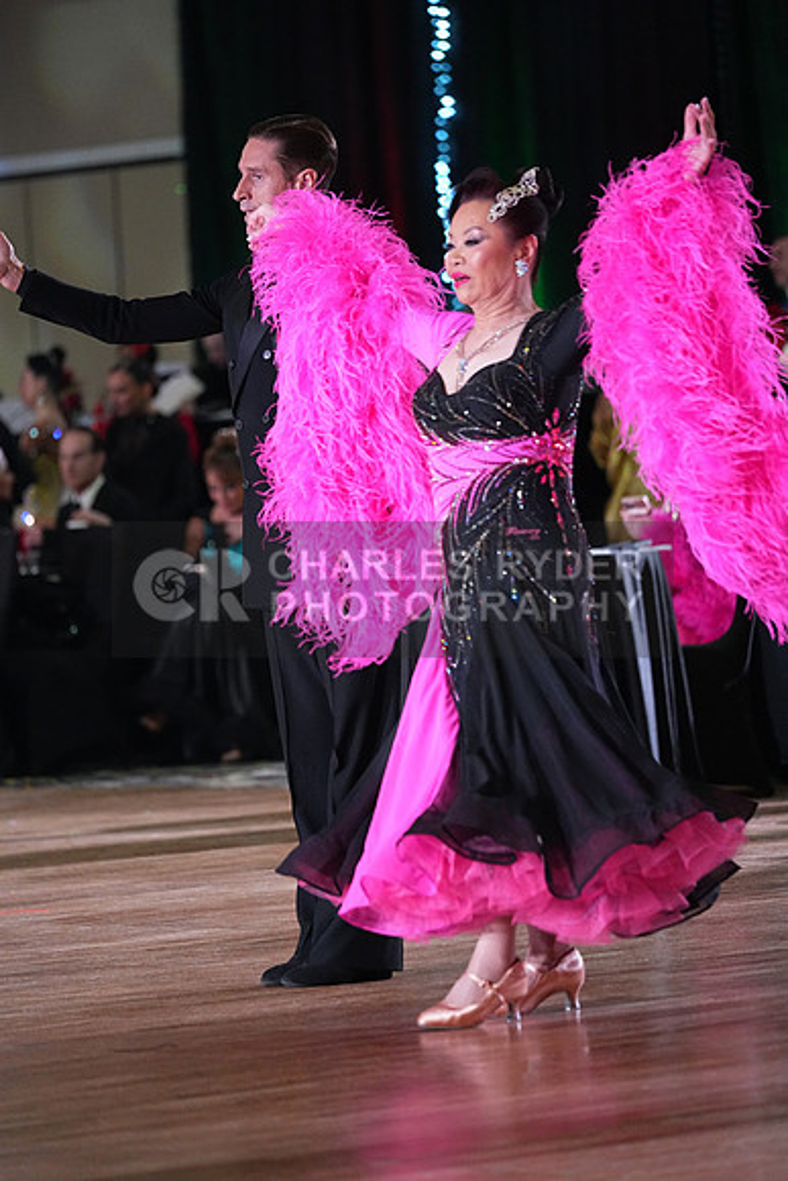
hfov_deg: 6.9
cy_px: 590
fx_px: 6562
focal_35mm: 200
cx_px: 394
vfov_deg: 10.3
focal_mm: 200
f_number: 4
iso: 6400
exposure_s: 1/400
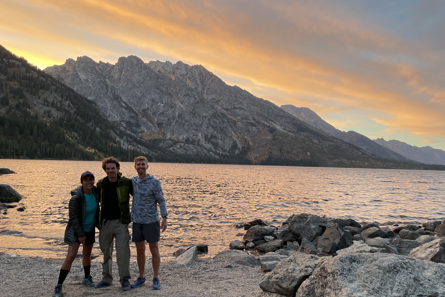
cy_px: 162
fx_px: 346
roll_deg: -1.5
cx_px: 223
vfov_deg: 46.3
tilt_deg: +0.8
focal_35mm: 28
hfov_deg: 65.5
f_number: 1.6
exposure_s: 1/121
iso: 100
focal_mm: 4.2
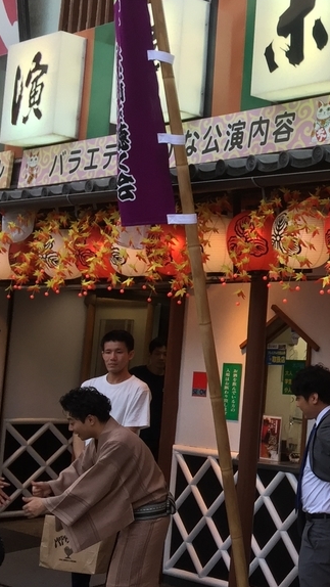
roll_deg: -4.0
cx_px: 526
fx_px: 1026
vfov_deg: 31.9
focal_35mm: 66
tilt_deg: +5.8
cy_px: 294
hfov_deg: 16.3
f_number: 2.2
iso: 32
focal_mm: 4.15
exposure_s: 1/60
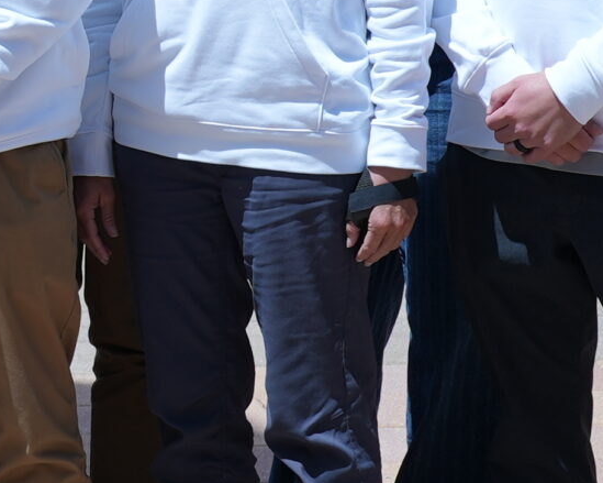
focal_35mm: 219
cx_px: -309
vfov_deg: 7.0
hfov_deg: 8.6
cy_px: -62
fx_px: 3908
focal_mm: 50
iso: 80
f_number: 7.1
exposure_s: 1/320
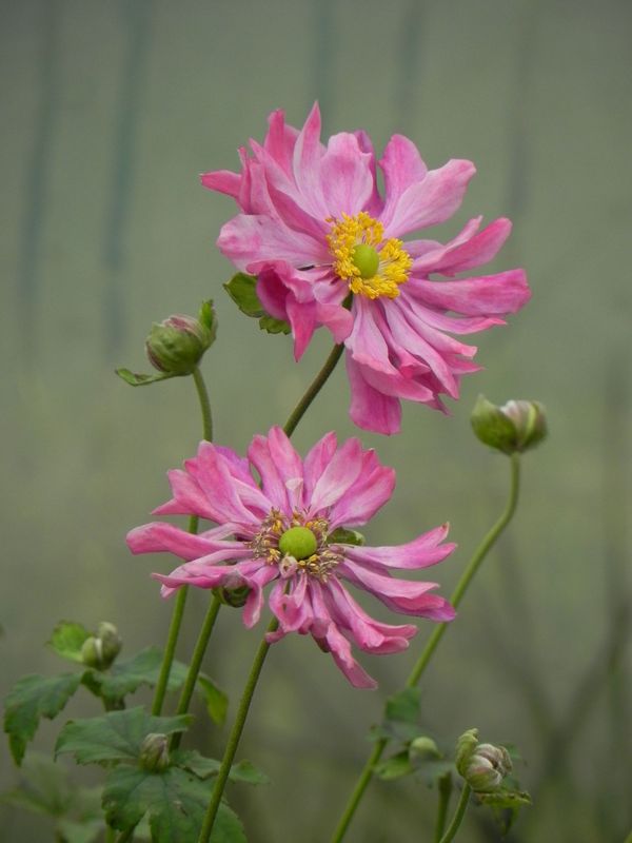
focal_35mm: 605
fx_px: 14728
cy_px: 422
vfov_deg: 3.3
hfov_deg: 2.5
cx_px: 316
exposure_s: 1/50
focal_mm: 107.6
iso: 160
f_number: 5
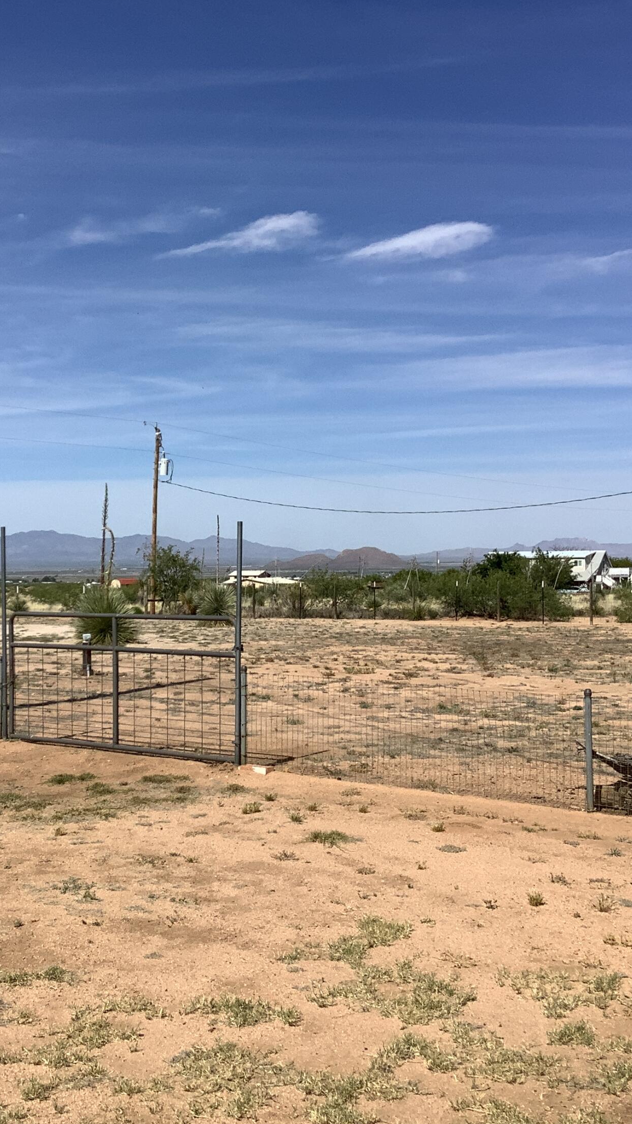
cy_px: 566
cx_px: 242
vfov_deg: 44.6
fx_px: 1371
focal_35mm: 46
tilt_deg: -1.3
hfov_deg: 25.9
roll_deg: +0.9
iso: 25
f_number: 2.4
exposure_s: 1/2632
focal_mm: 3.3
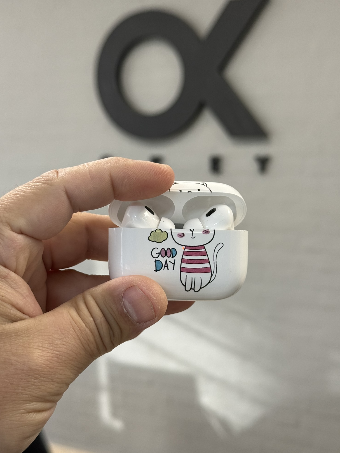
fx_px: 642
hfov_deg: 29.7
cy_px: 231
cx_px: 169
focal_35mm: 49
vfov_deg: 38.9
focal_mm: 6.76
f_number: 1.78
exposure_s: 1/50
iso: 64
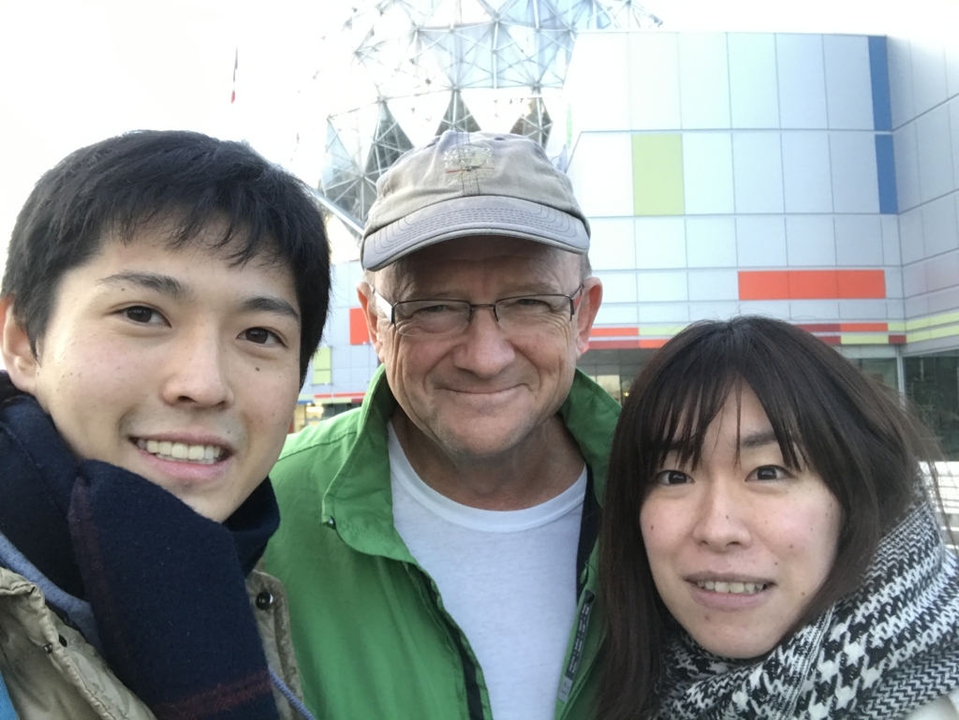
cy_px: 360
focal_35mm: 32
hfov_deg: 56.8
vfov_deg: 44.2
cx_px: 480
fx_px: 887
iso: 50
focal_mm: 2.87
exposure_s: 1/30
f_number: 2.2
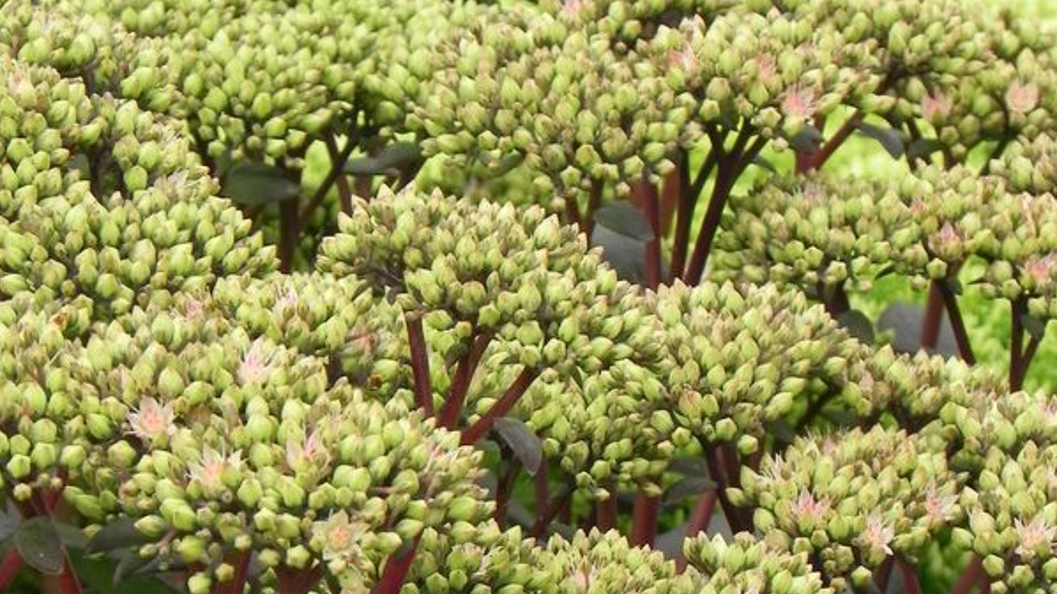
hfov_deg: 7.0
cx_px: 528
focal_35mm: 309
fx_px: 8658
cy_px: 451
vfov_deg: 3.9
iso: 160
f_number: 5.6
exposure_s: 1/160
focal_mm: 37.7
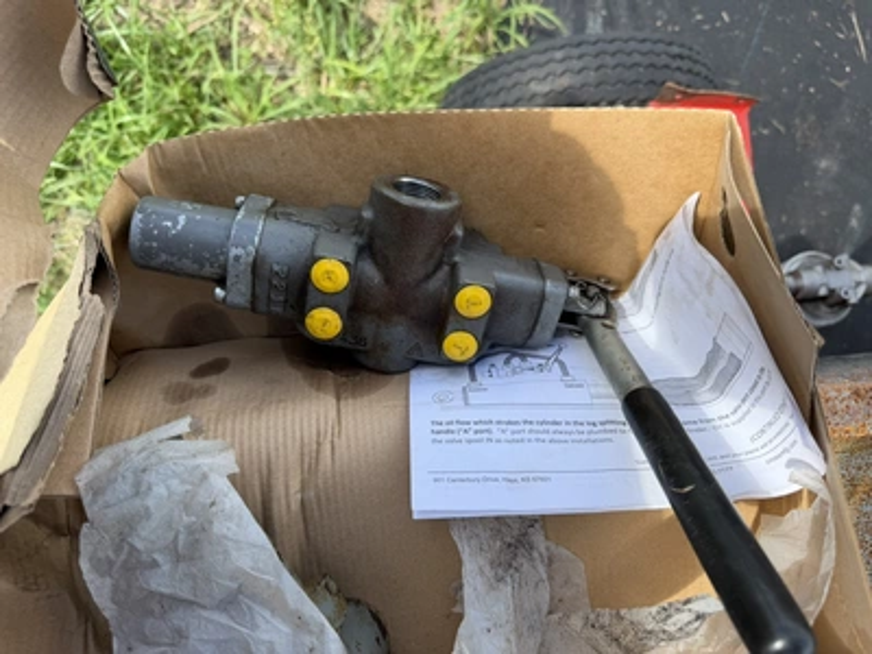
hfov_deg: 71.6
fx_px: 605
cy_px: 327
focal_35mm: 24
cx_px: 436
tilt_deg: -88.3
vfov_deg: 56.8
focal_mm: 6.76
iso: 80
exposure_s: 1/1493
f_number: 1.78
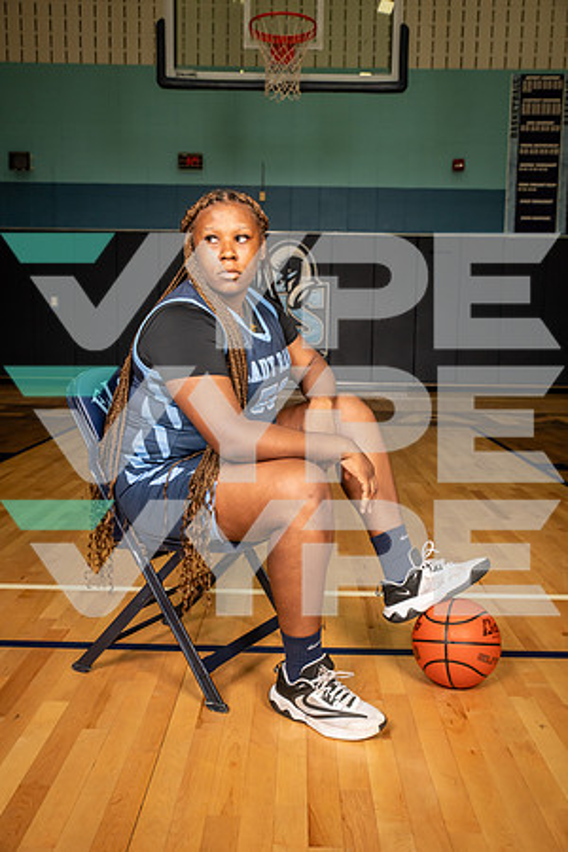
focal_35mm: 36
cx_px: 284
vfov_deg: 53.1
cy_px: 426
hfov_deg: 36.9
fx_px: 852
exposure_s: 1/320
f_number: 6.3
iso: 640
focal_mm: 36
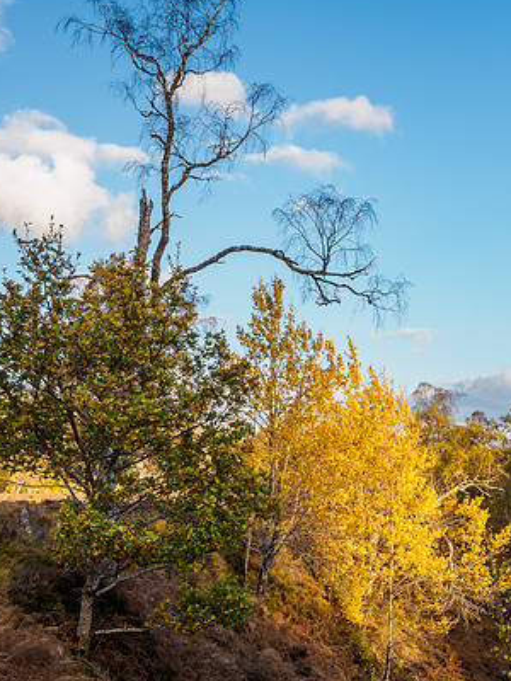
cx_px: 440
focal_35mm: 54
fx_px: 1063
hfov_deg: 26.3
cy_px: 332
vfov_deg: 35.5
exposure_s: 1/125
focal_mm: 18
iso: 200
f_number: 7.1
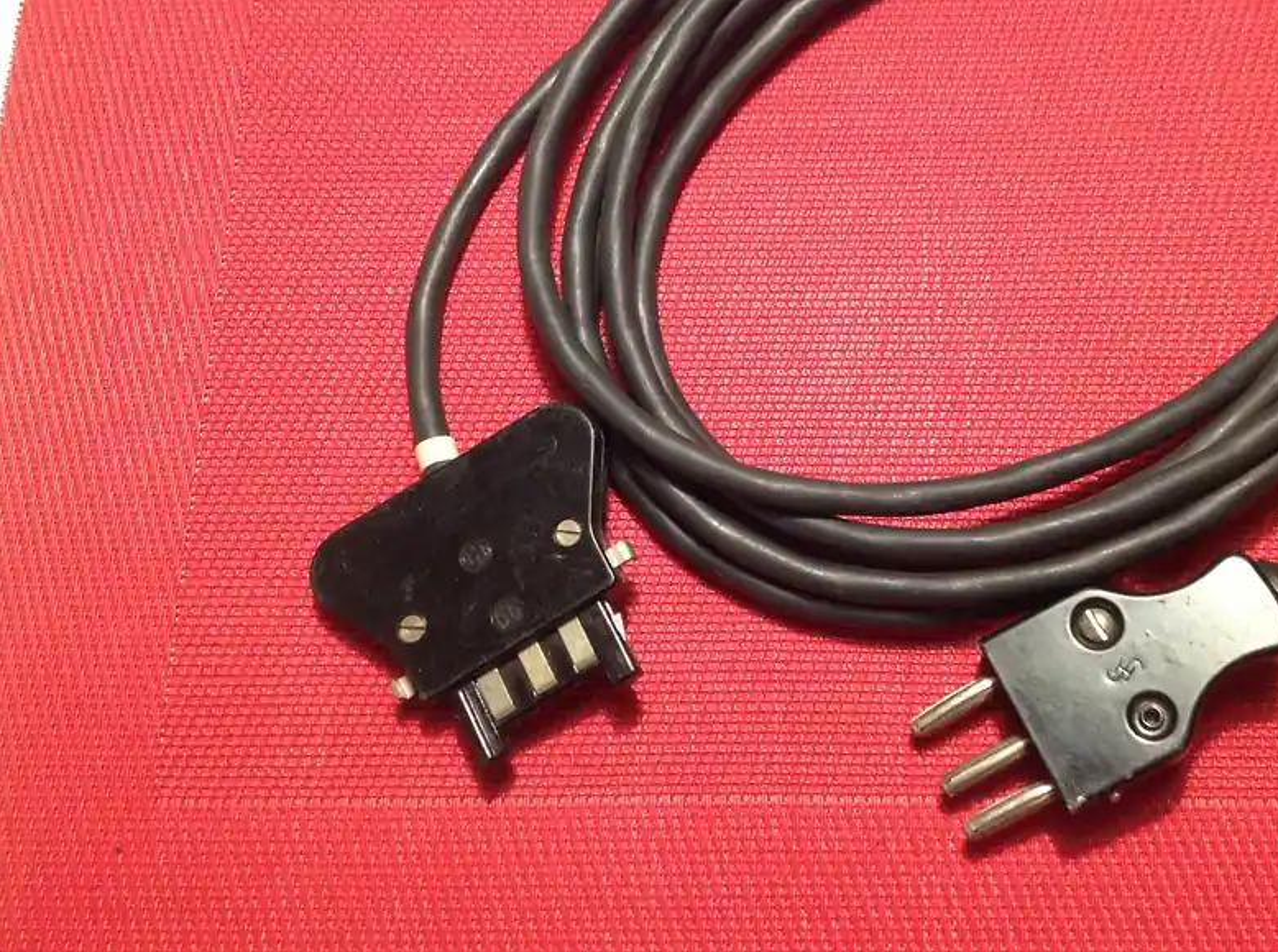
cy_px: 348
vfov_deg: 31.9
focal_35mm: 45
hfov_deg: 41.8
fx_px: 1658
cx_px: 820
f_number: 2.4
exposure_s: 1/15
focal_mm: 4.28
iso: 250
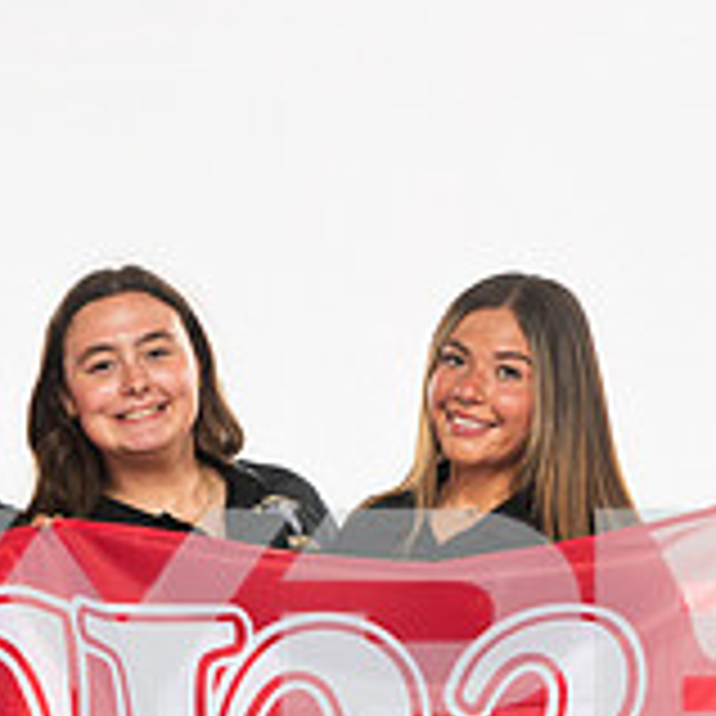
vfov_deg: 15.5
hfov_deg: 16.4
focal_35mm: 106
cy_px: 968
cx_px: 239
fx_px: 2481
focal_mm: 44
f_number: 7.1
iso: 640
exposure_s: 1/500
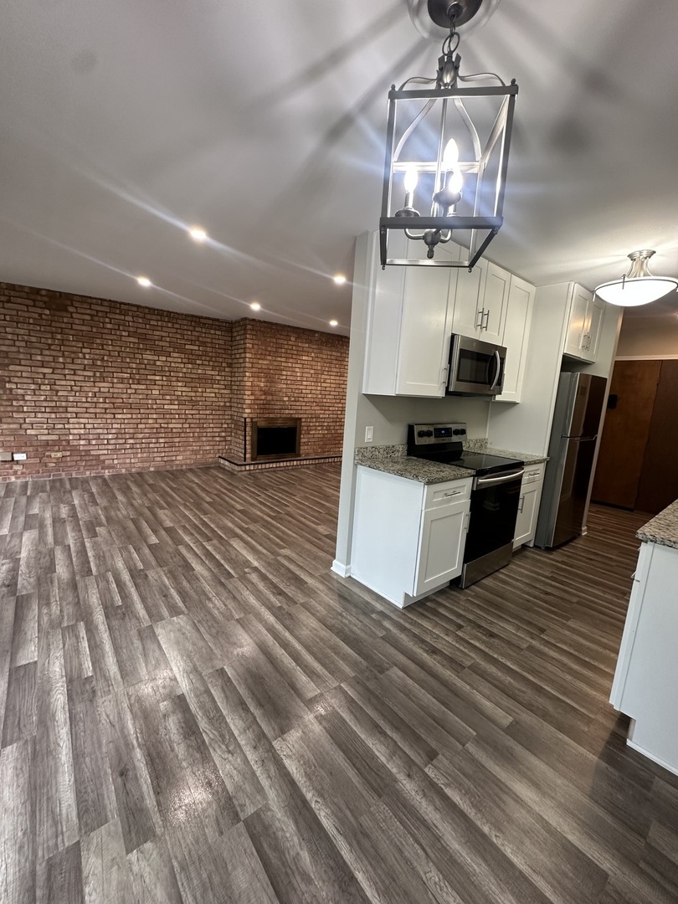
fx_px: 366
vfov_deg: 102.1
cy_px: 452
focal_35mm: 14
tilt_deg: -7.6
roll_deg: -3.4
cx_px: 339
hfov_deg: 85.7
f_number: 2.2
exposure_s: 1/60
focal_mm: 2.22
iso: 160
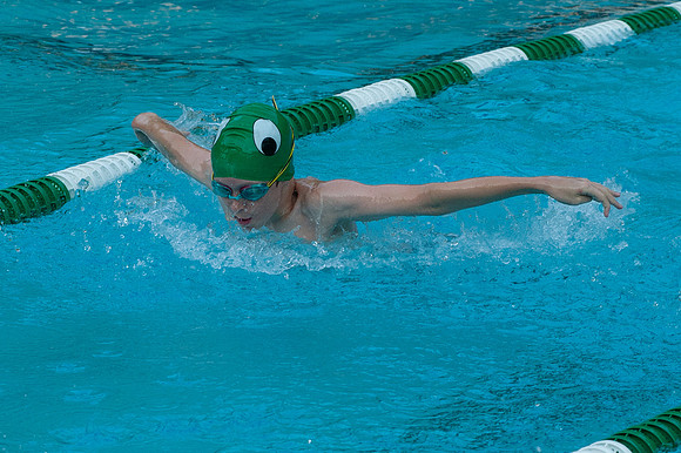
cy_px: 226
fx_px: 4070
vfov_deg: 6.4
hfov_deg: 9.6
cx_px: 265
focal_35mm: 215
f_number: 9
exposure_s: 1/1000
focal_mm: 100
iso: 1600
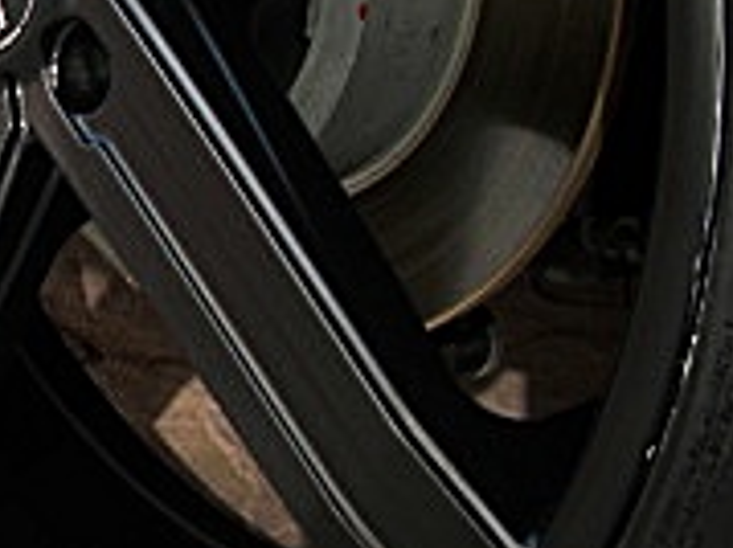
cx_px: -397
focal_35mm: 129
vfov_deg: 11.3
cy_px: -45
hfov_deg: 14.2
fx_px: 2730
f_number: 2.8
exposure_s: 1/125
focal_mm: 6.3
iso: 50
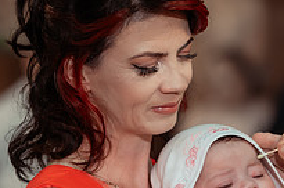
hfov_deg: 8.5
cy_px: 178
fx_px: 1898
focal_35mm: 241
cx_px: 332
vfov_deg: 5.7
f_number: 2
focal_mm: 85
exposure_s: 1/250
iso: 1600
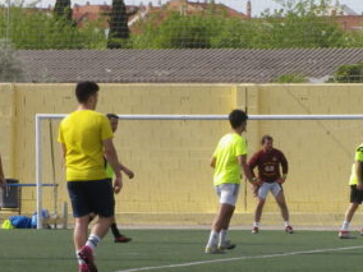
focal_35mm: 308
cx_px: 313
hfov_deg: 6.4
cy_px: 179
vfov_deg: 4.8
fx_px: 3230
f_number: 5.3
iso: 80
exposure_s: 1/400
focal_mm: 25.8
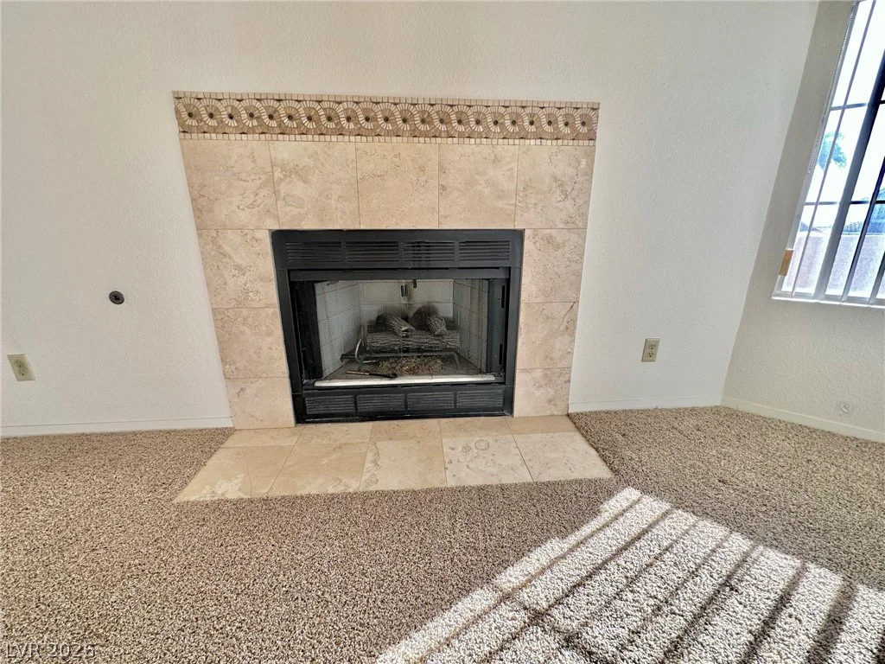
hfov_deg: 102.1
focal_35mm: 14
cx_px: 442
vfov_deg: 85.7
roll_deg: +0.6
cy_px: 332
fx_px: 358
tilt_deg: -17.2
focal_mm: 2.22
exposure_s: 1/120
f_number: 2.2
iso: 80
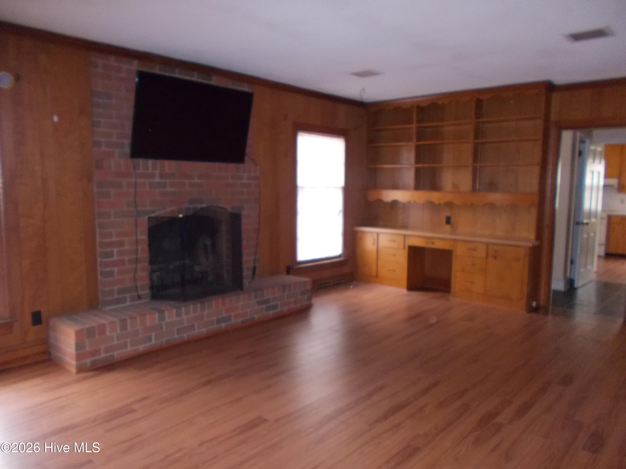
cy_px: 234
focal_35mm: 26
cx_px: 313
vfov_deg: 53.1
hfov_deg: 67.3
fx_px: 470
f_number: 3.2
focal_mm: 4.6
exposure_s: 1/25
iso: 360
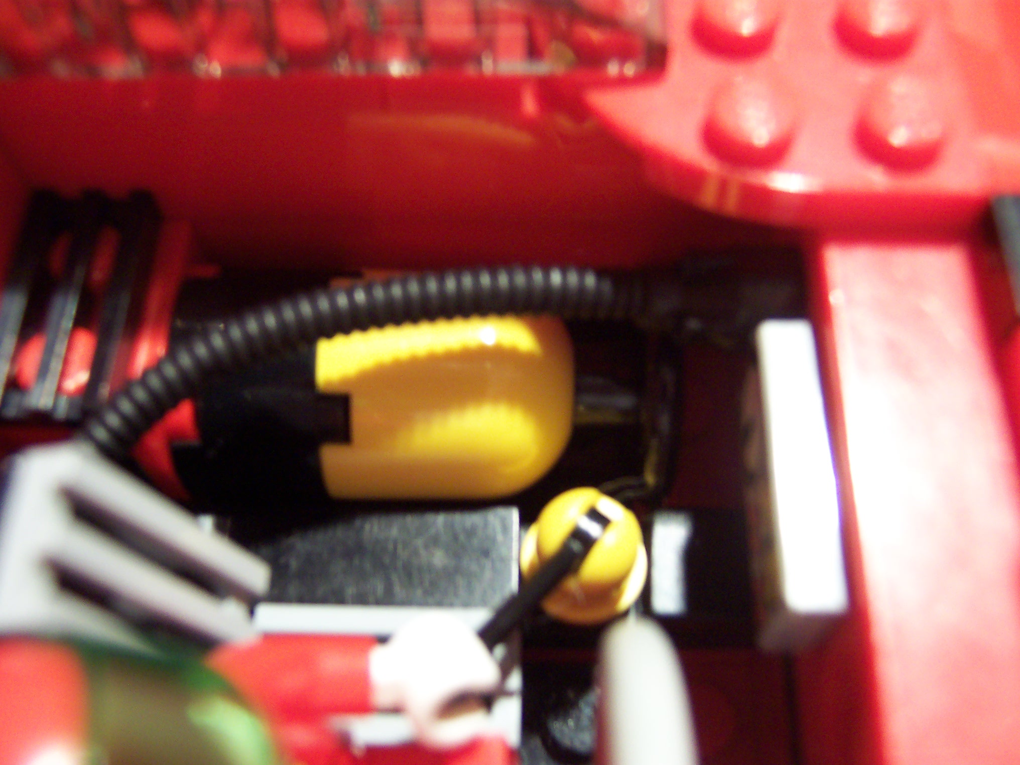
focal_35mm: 36
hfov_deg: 51.4
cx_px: 510
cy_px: 382
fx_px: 1061
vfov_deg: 39.7
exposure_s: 1/8
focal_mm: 5.6
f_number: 2.8
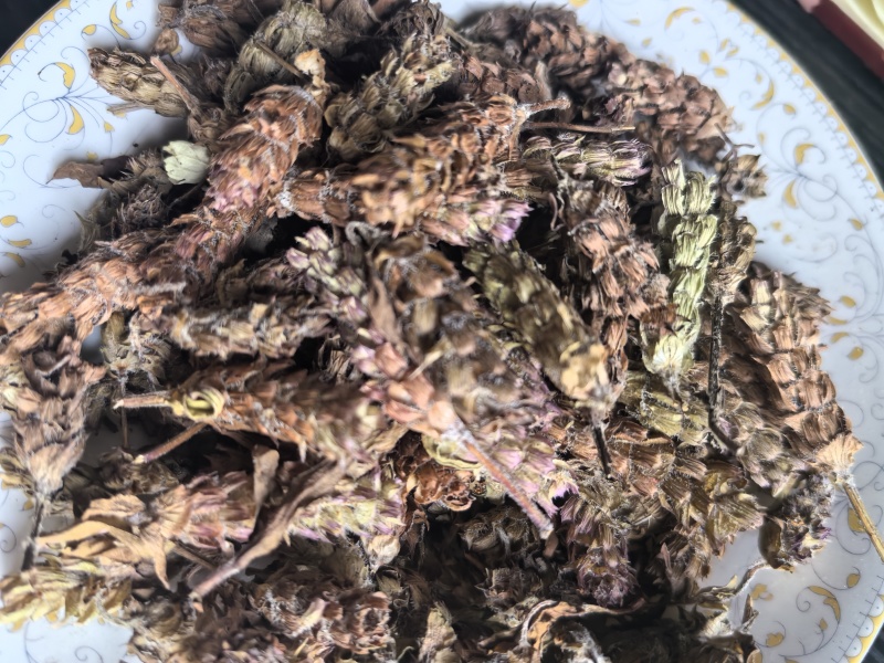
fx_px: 690
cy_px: 332
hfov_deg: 65.3
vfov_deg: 51.4
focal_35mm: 27
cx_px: 442
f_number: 1.4
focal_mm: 5.75
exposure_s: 1/132
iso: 50
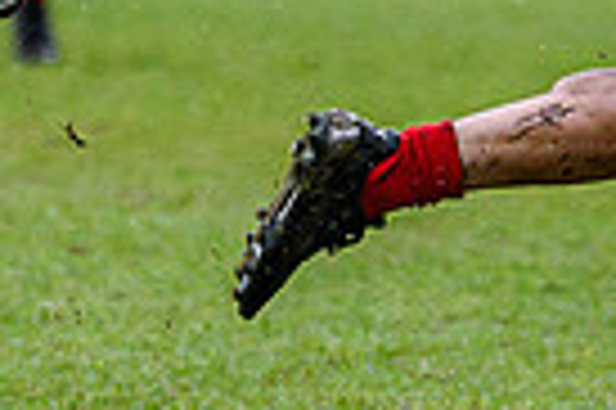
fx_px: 26439
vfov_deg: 0.9
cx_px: 821
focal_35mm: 1547
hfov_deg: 1.3
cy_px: -544
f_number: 2.8
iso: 320
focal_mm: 140
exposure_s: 1/1250
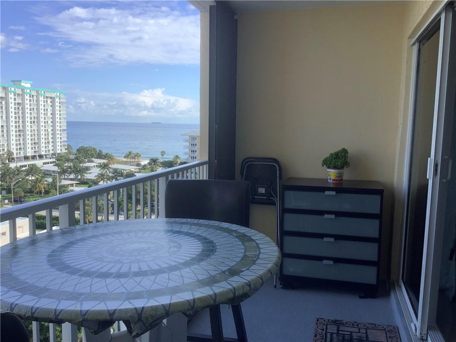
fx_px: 408
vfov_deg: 45.4
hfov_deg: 58.4
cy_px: 171
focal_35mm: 31
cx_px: 228
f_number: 2.4
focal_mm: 3.3
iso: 25
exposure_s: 1/586
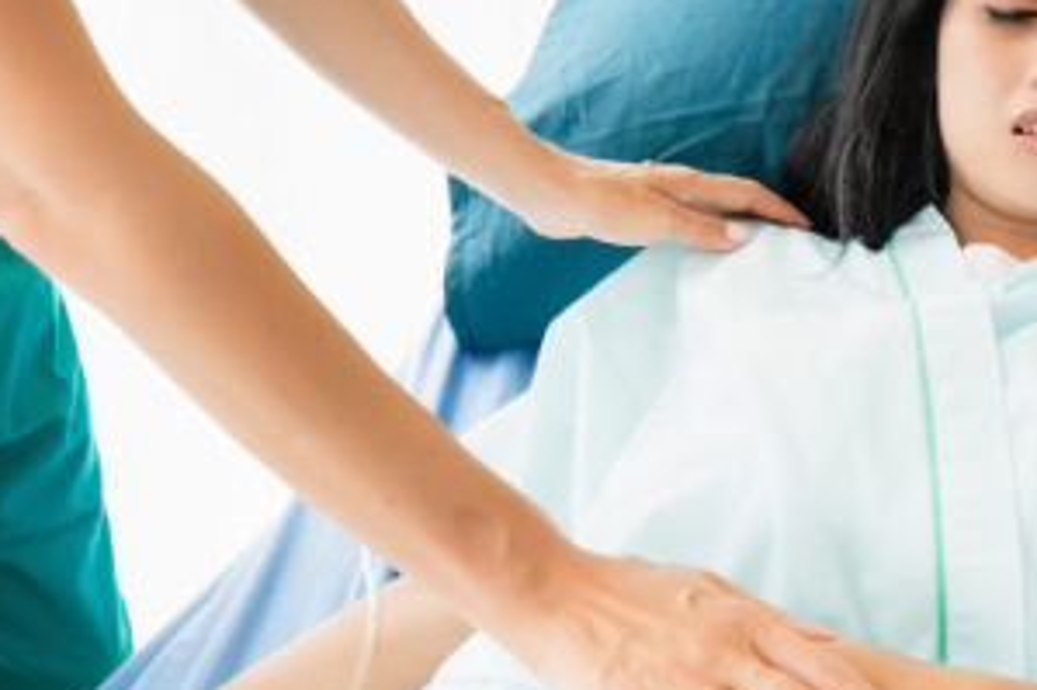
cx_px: 760
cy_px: 342
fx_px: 2159
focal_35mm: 75
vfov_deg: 18.2
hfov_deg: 26.7
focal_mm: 35
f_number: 4
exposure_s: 1/200
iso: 400
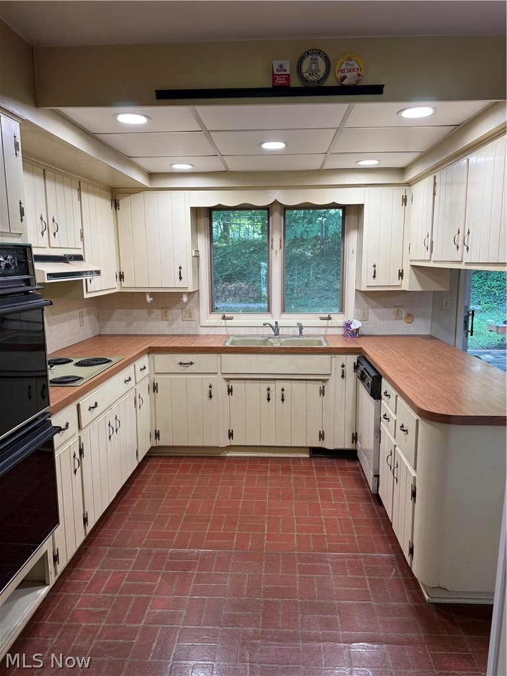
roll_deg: -0.1
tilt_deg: -9.0
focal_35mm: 24
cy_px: 338
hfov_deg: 56.8
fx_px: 469
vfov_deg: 71.6
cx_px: 254
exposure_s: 1/120
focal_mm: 6.76
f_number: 1.78
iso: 160
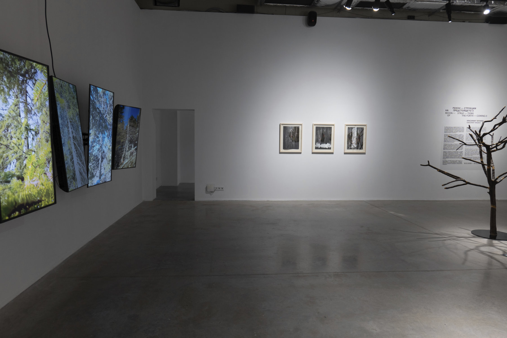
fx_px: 338
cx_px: 254
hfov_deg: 73.8
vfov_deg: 53.1
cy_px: 169
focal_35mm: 24
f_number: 5
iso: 400
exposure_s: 1/40
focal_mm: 24
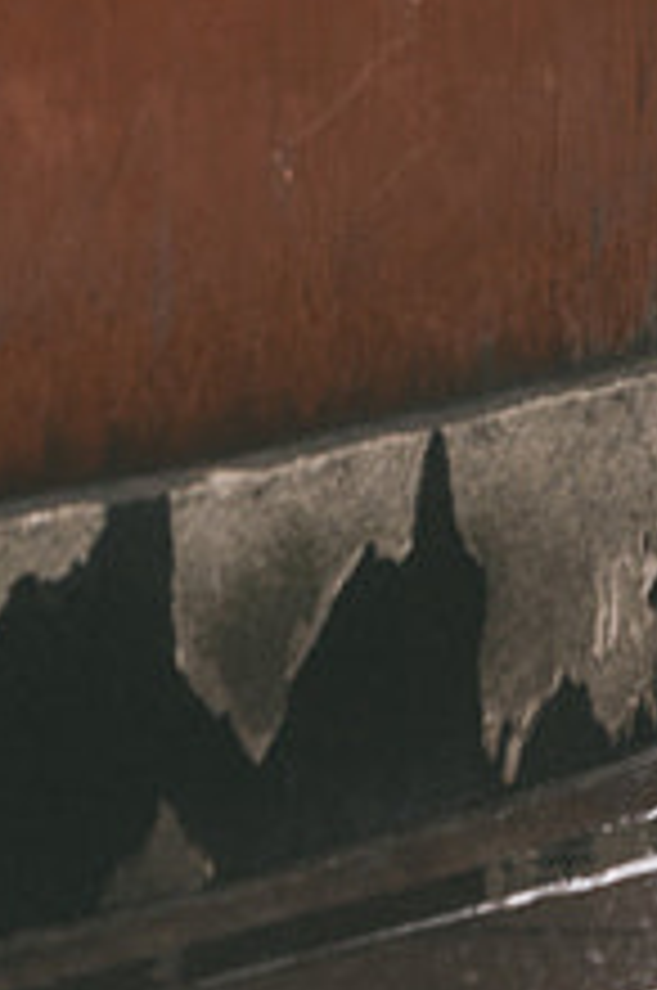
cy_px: -405
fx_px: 14004
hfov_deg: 2.7
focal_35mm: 510
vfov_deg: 4.0
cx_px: 1906
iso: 100
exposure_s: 1/30
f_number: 4.5
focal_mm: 70
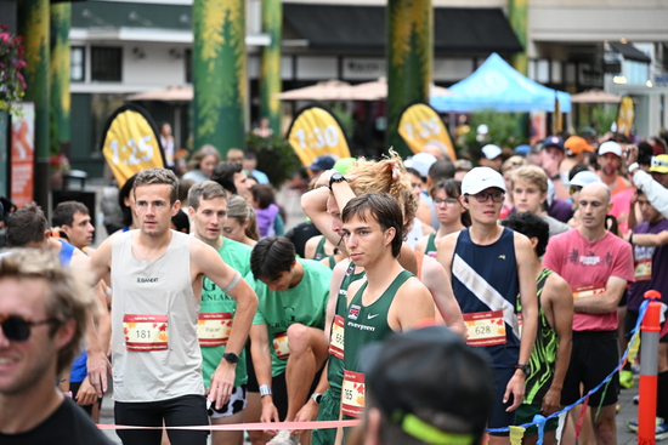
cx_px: 334
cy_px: 222
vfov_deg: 11.4
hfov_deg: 17.1
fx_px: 2227
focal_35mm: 120
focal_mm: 120
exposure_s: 1/500
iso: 2500
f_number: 4
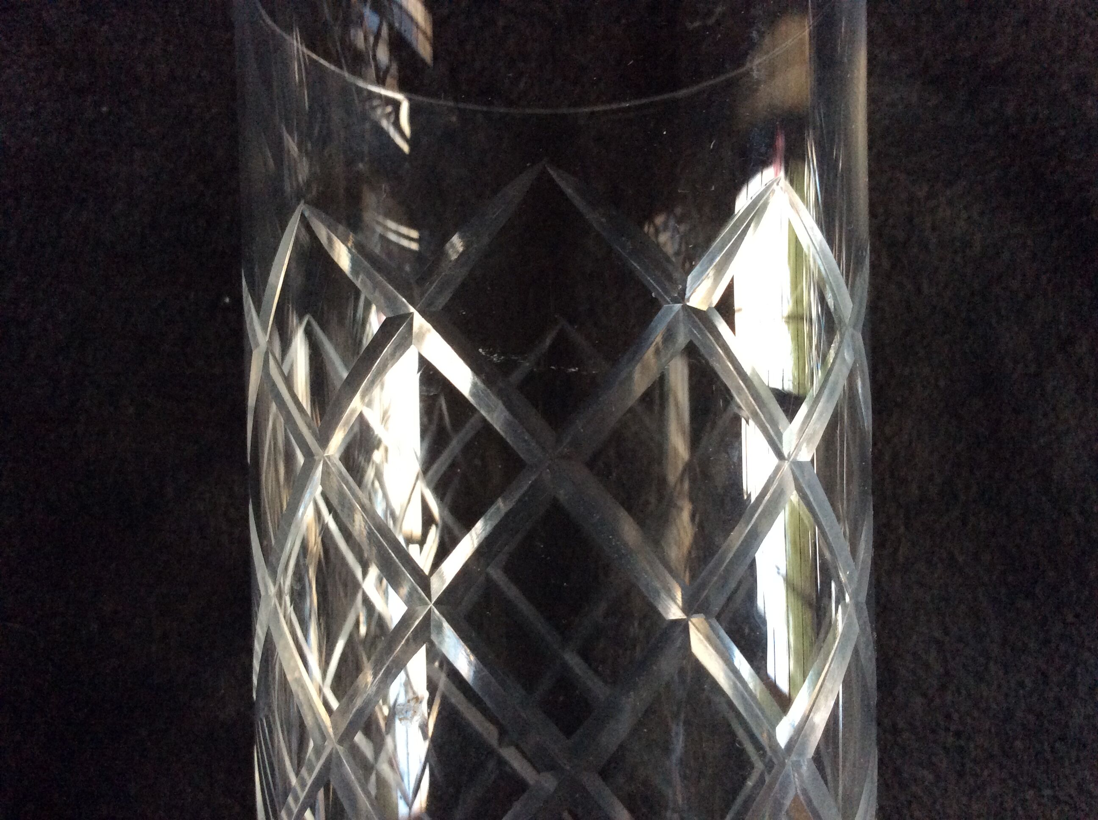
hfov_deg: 56.9
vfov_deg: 44.1
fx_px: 1014
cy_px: 410
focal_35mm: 32
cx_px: 549
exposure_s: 1/25
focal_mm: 3.3
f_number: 2.4
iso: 200
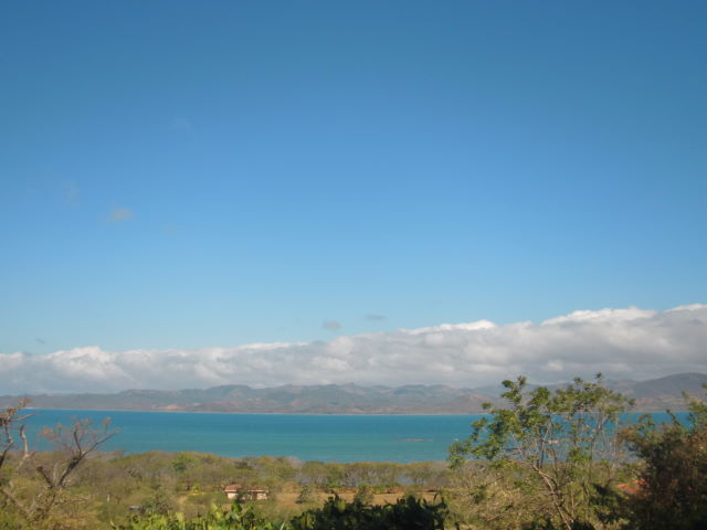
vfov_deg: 37.7
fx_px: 776
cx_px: 354
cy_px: 265
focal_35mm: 38
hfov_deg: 49.0
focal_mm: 6.66
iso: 64
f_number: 8.9
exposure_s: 1/200
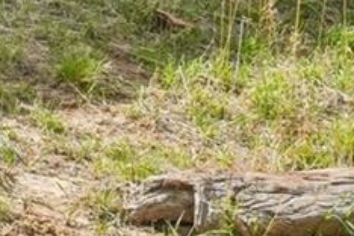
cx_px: -483
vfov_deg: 8.5
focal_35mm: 133
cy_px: -490
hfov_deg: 12.3
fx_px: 1312
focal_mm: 13
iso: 400
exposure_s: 1/800
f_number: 8
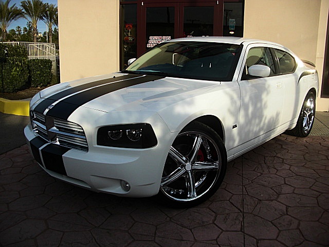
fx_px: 342
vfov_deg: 39.7
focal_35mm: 36
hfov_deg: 51.4
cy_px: 124
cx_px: 164
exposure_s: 1/800
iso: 50
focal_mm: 6.3
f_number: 2.8
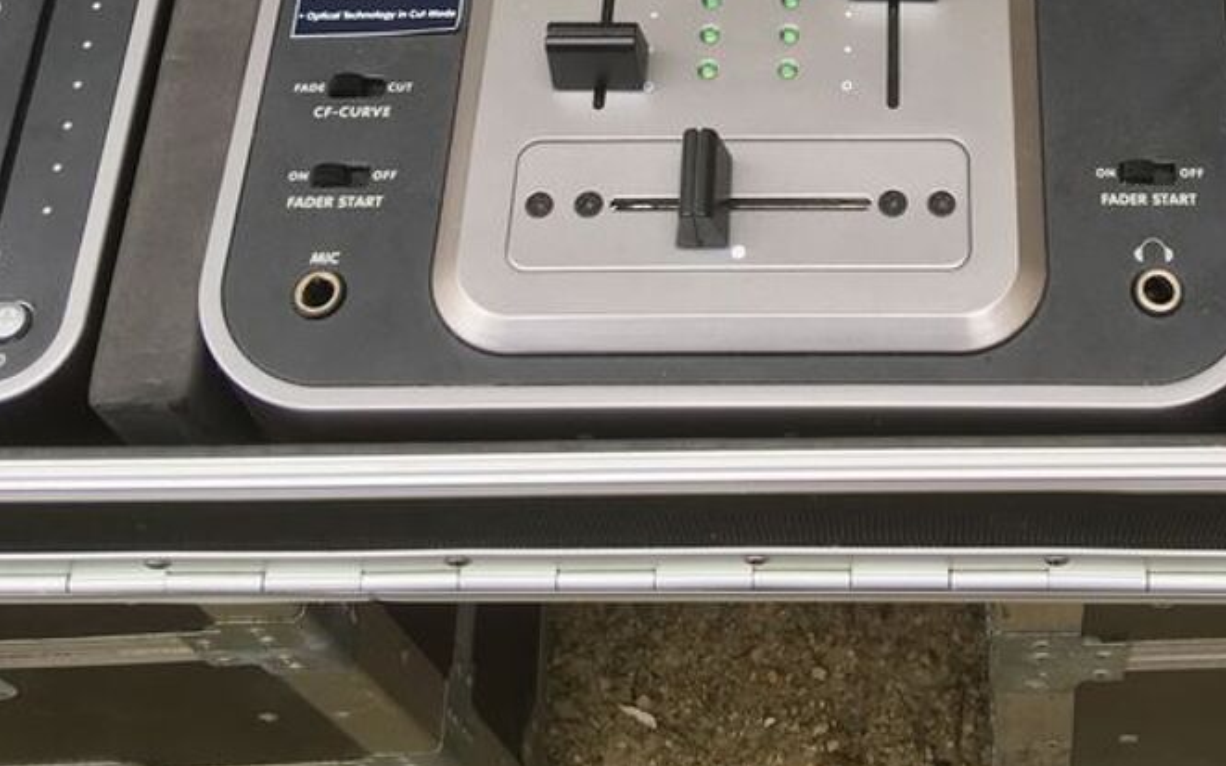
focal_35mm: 62
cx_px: 881
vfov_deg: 19.4
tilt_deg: -51.8
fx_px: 2071
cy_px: -227
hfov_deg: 32.5
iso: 25
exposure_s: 1/100
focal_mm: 4.15
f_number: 2.2
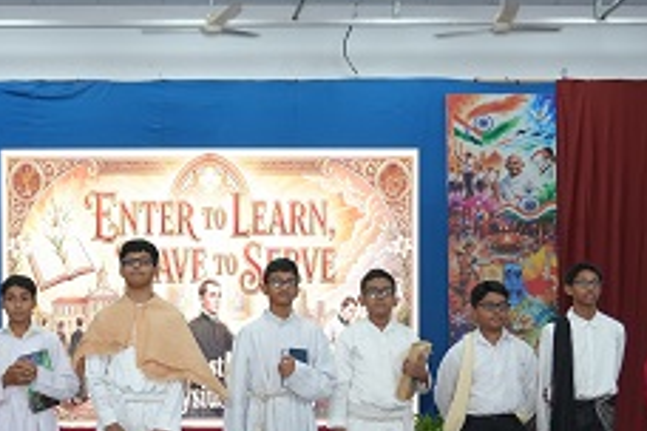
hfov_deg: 25.5
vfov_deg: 16.9
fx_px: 1420
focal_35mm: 79
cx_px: 193
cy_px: 441
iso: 500
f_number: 4.5
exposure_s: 1/160
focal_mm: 24
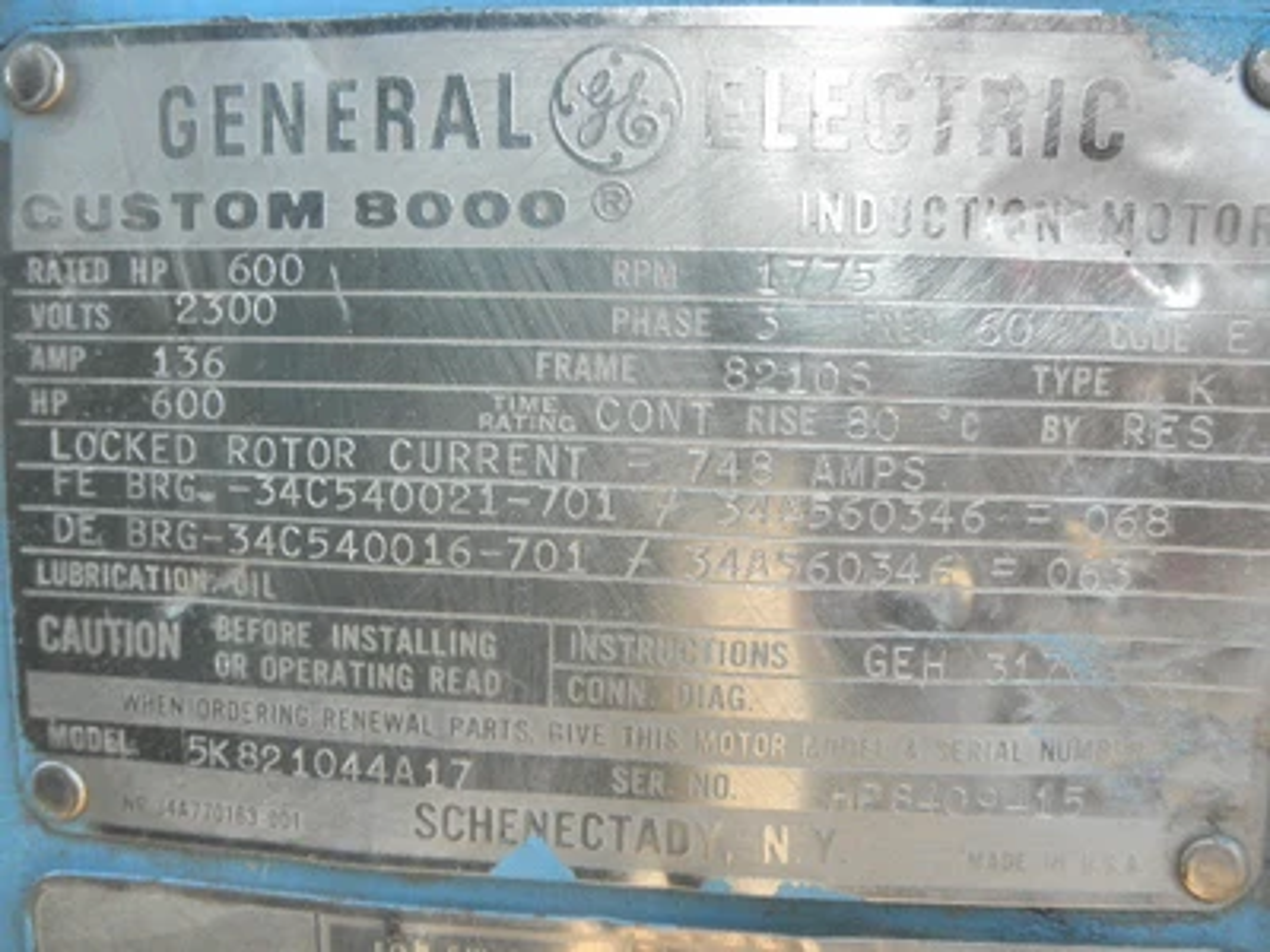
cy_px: 476
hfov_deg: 63.4
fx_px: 1027
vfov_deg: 49.7
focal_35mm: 28
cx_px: 635
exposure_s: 1/80
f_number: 3
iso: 64
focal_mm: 5
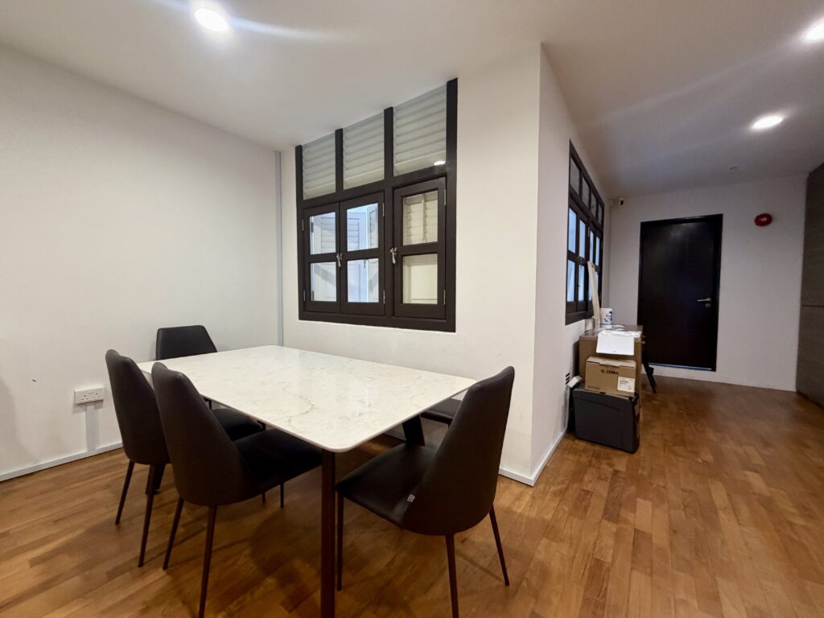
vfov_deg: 85.7
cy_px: 309
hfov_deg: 102.1
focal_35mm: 14
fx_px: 333
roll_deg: +0.2
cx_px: 412
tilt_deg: -3.7
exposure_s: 1/100
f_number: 2.2
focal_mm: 2.22
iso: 320
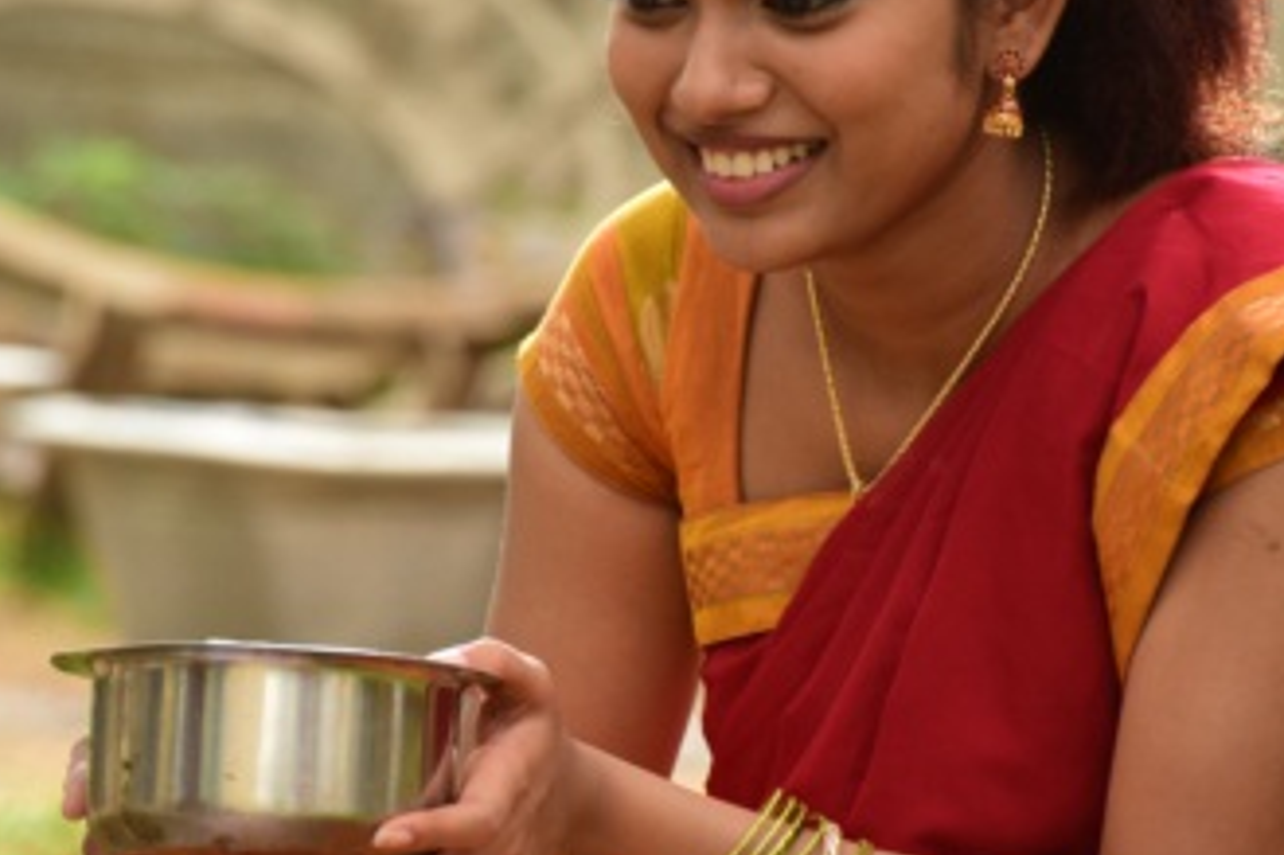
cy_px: 365
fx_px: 20818
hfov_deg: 3.5
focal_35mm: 584
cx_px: 437
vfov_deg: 2.4
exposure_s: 1/125
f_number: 9
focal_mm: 300
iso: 400
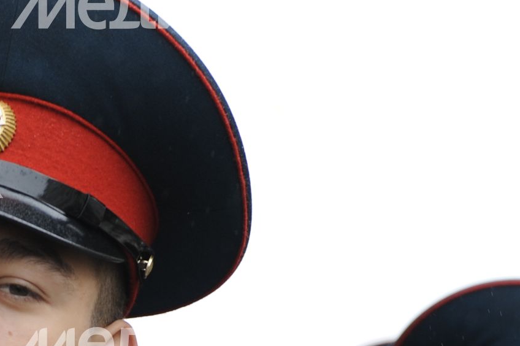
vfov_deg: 6.7
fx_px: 2872
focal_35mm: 199
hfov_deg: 10.2
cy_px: 601
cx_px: -98
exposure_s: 1/400
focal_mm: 52
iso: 400
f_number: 3.5
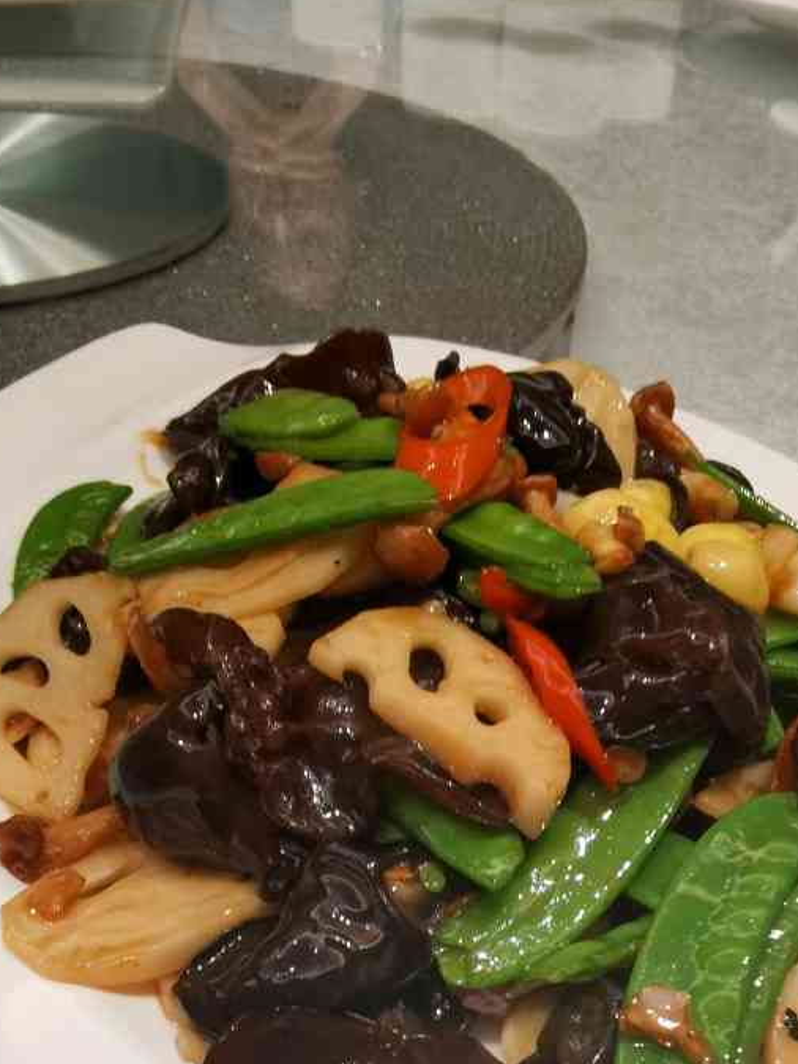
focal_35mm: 36
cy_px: 694
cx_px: 503
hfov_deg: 39.4
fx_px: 1106
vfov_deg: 50.6
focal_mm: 2.26
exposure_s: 1/50
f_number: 2.2
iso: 125
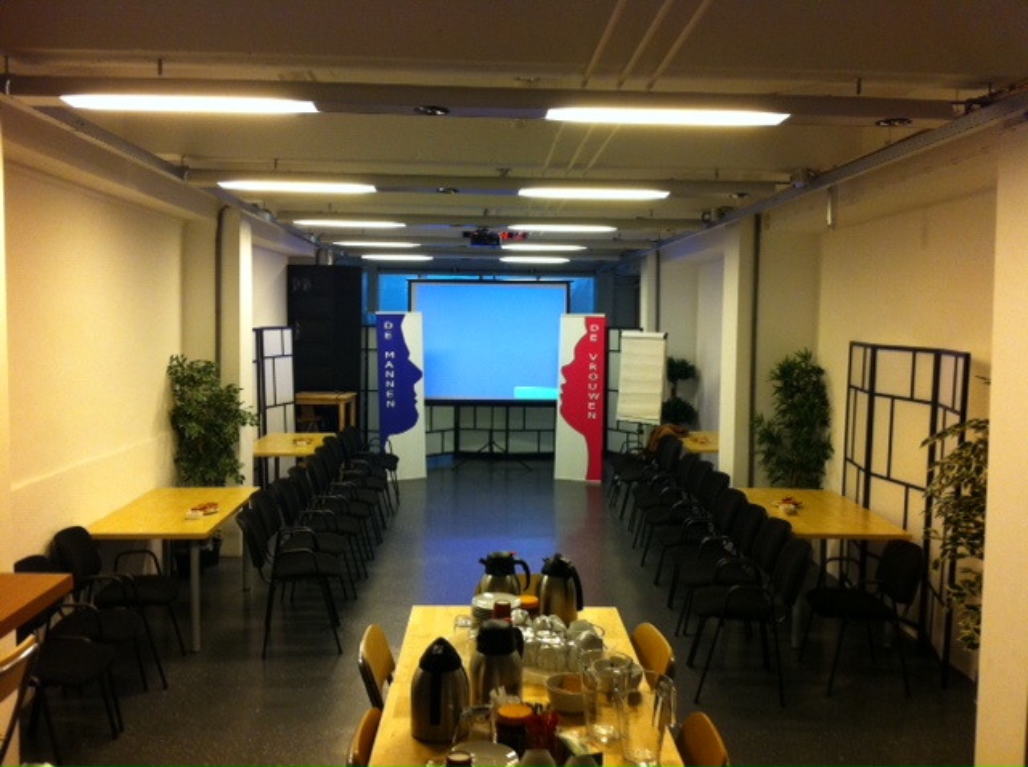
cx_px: 514
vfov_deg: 40.6
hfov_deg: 52.7
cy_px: 384
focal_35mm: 35
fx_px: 1038
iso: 160
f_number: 2.8
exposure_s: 1/17
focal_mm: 3.85
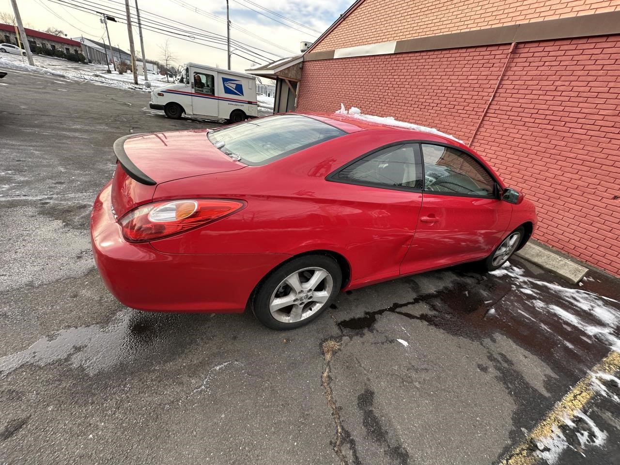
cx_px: 310
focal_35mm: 14
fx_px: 251
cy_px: 232
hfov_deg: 102.1
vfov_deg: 85.7
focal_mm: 2.22
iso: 40
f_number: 2.2
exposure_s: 1/217
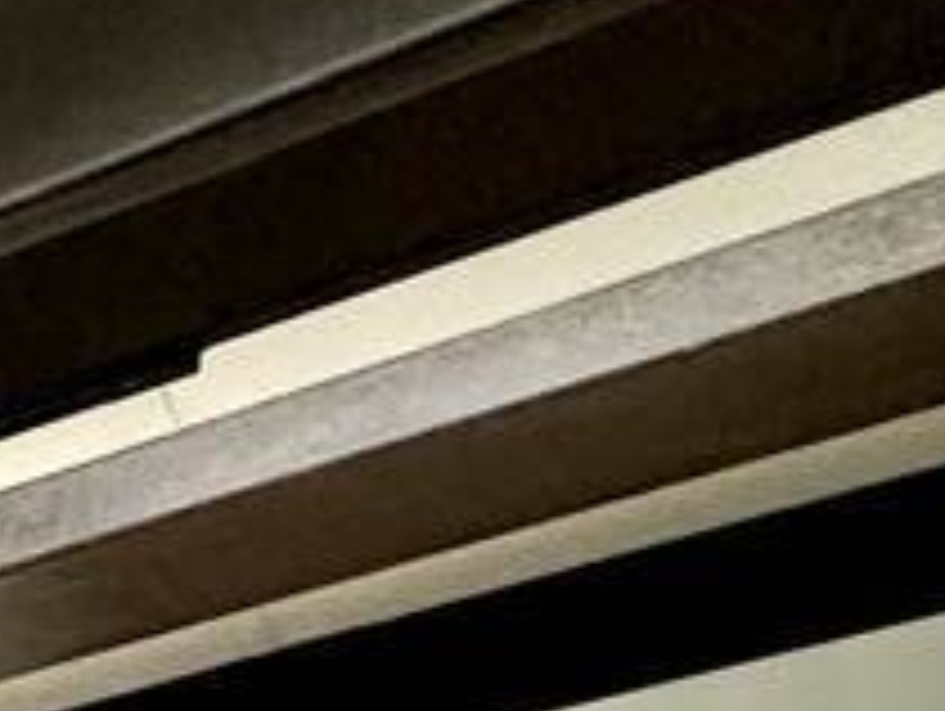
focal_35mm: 96
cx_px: -1440
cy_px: 1935
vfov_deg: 11.4
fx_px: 2624
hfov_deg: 13.5
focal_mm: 2.22
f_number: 2.2
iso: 160
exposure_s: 1/99
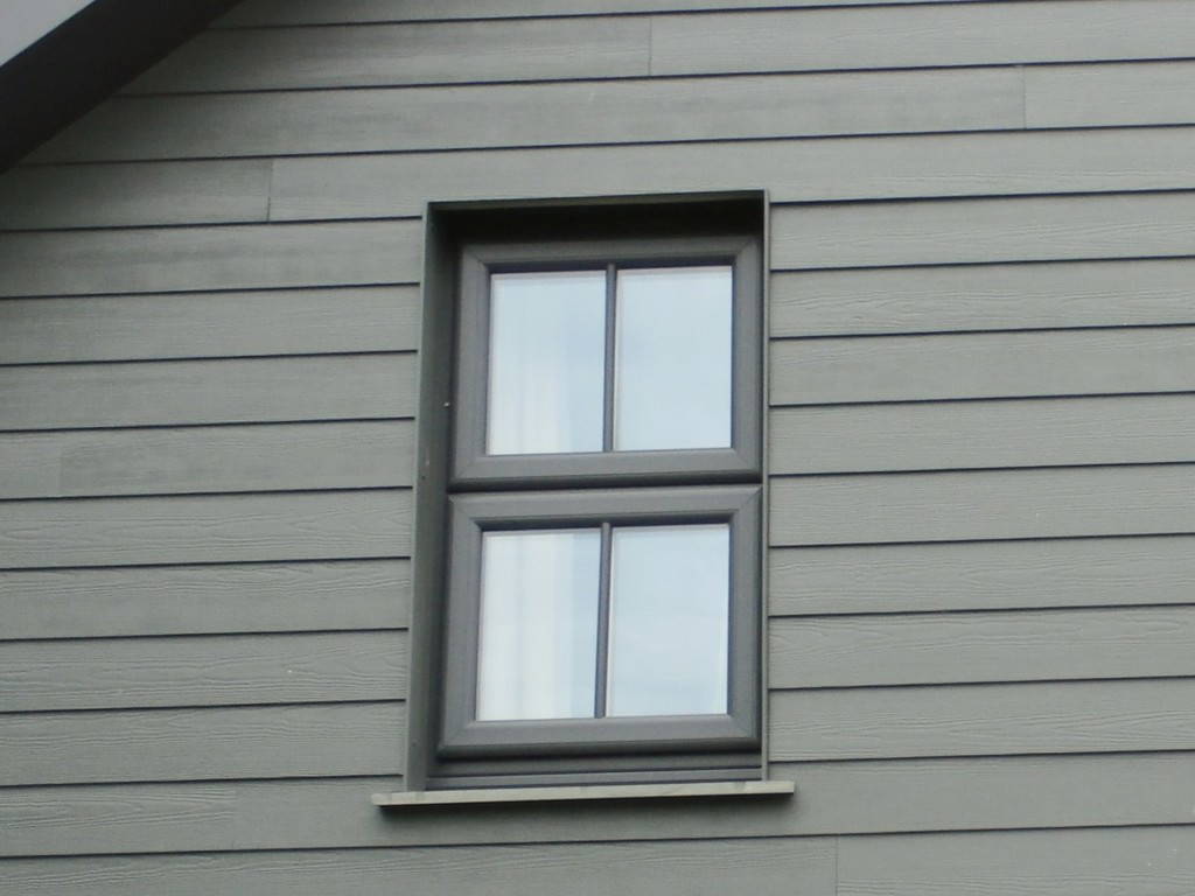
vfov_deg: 45.4
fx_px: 1070
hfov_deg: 58.4
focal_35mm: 31
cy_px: 448
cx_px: 598
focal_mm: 5.46
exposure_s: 1/320
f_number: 3.3
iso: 100
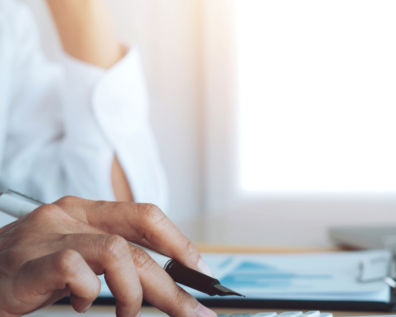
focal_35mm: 85
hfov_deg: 22.5
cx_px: 231
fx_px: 996
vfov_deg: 18.0
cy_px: 204
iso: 250
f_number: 4
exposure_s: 1/250
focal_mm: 35
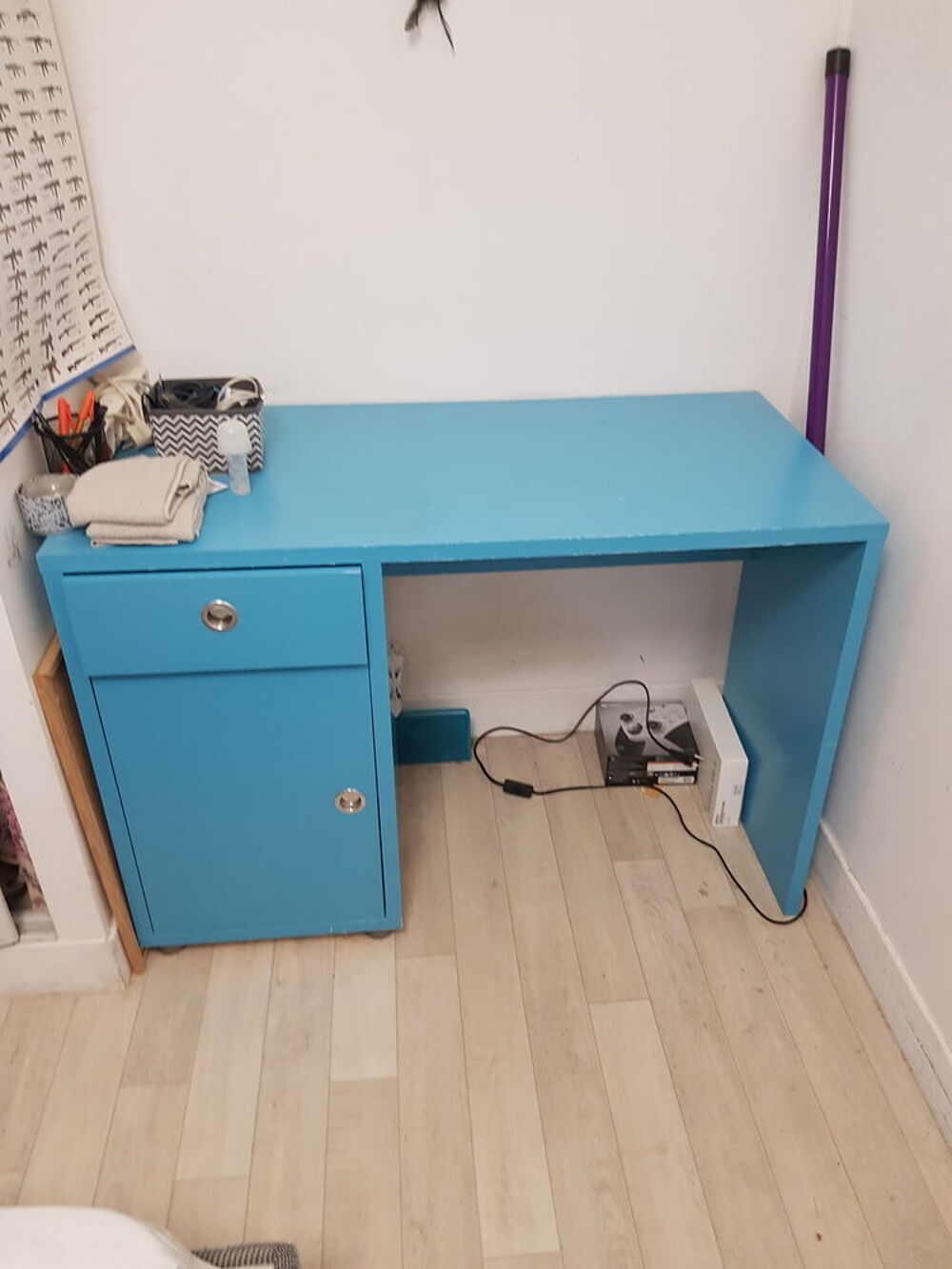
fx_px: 953
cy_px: 634
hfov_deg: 53.1
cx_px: 476
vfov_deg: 67.3
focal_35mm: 26
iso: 200
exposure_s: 1/33
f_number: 1.7
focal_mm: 4.2
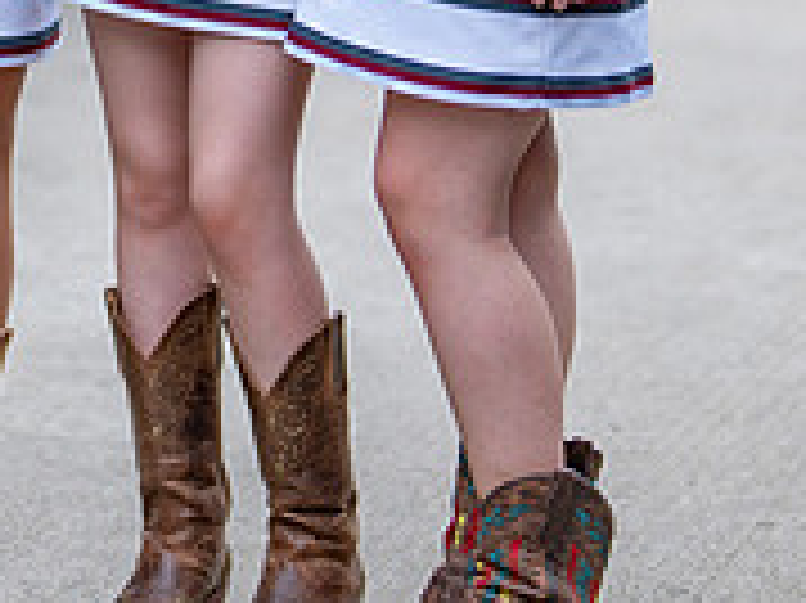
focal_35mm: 216
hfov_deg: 9.2
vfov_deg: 6.8
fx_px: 5026
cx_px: 190
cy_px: -203
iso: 100
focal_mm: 50
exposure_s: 1/1250
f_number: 1.2
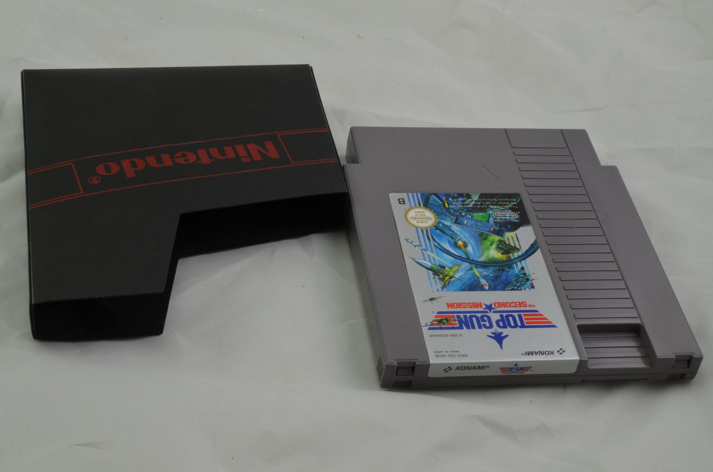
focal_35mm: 60
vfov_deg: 22.5
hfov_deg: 33.5
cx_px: 356
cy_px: 236
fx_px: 1186
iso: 100
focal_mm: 40
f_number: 20
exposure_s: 1/2
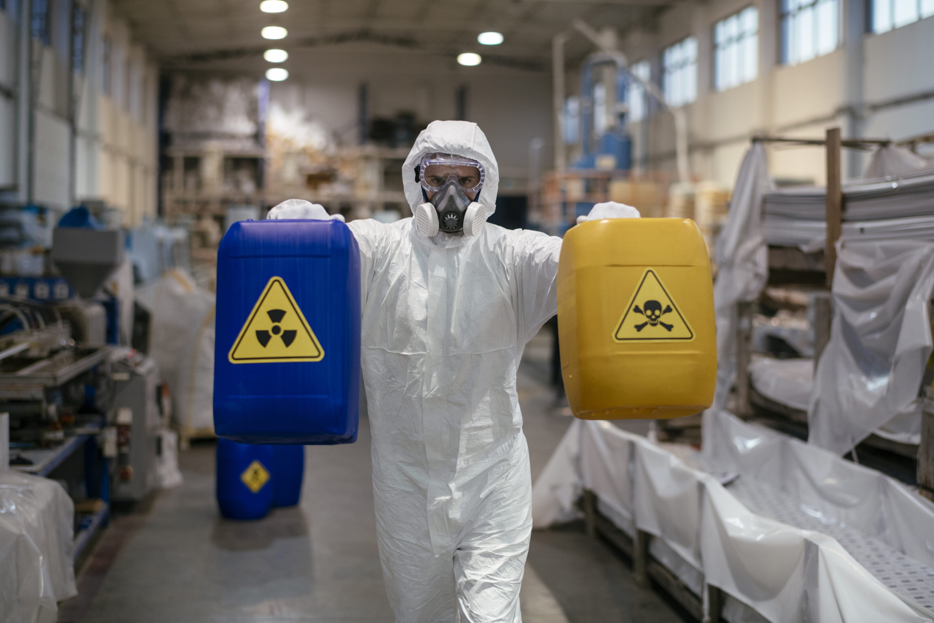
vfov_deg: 23.4
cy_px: 312
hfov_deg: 34.5
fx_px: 1505
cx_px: 467
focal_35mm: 58
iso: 500
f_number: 2
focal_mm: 58
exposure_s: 1/250
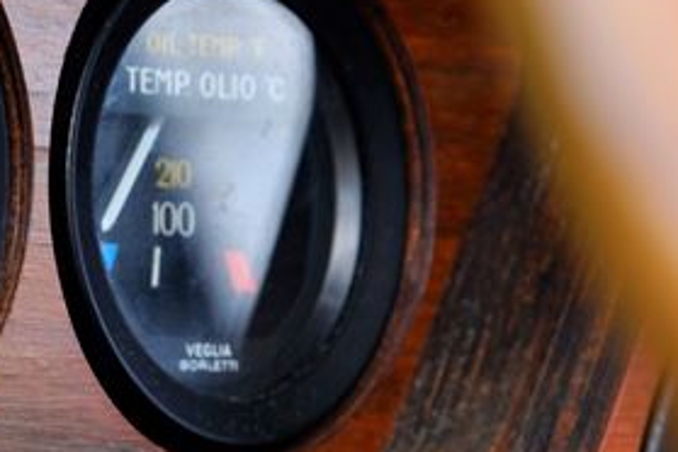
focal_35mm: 412
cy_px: 552
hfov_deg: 5.0
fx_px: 7759
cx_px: -348
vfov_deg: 3.3
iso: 320
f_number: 8
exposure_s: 1/100
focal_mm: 120
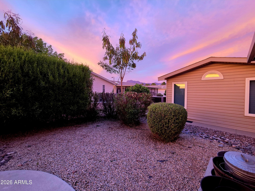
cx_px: 128
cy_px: 96
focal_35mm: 13
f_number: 2.2
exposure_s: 1/60.2
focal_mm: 2.2
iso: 500
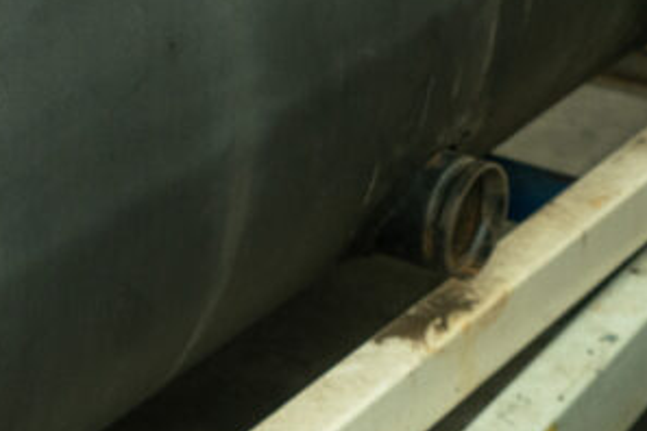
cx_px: -26
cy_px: -19
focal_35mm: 107
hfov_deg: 18.5
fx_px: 1923
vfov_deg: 12.6
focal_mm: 31
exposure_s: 1/125
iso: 800
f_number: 4
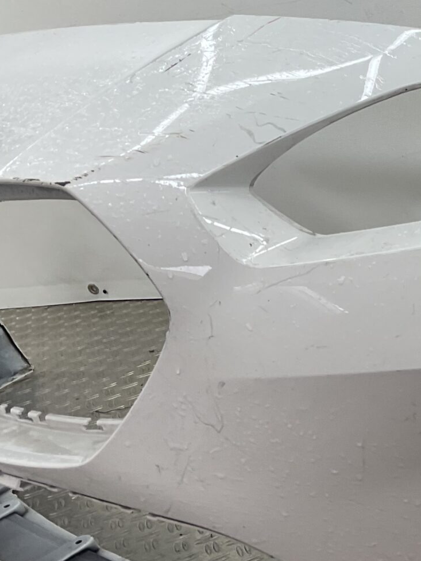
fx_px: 1232
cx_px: 593
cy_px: 349
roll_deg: +10.0
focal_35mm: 76
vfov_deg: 25.6
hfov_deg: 17.8
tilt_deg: -23.1
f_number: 1.8
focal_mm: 3
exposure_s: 1/120
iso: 20
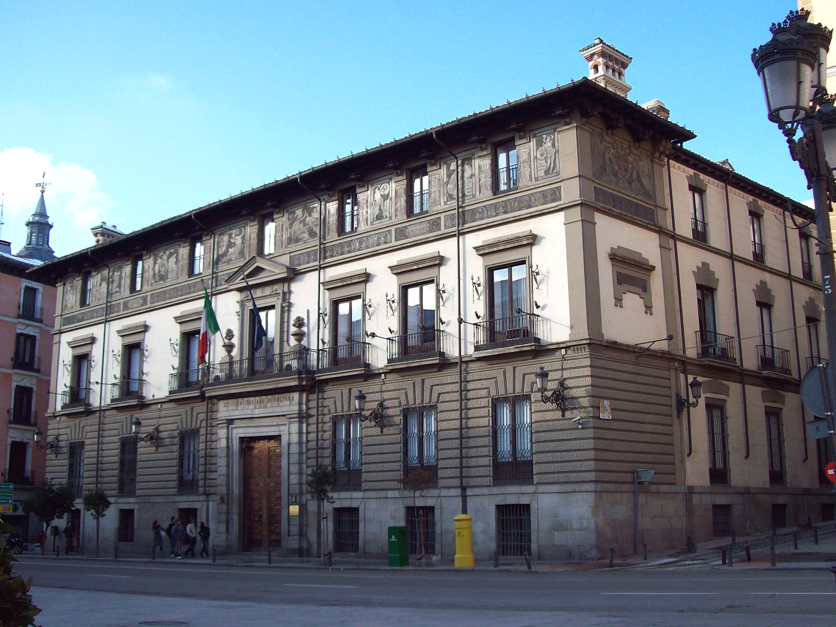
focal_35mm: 38
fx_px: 918
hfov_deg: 49.0
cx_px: 408
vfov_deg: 37.7
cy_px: 310
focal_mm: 6
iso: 80
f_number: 2.7
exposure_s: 1/488
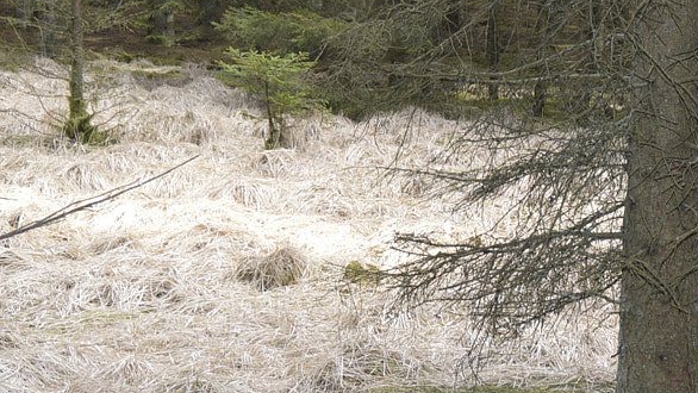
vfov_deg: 14.8
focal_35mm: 81
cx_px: 610
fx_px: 1508
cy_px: 277
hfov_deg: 25.4
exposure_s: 1/125
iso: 180
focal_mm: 19
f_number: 4
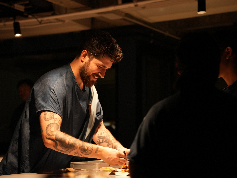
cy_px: 94
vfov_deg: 18.4
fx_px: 548
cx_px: 118
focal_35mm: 80
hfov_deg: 24.4
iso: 1250
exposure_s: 1/50
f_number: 2.8
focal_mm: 70
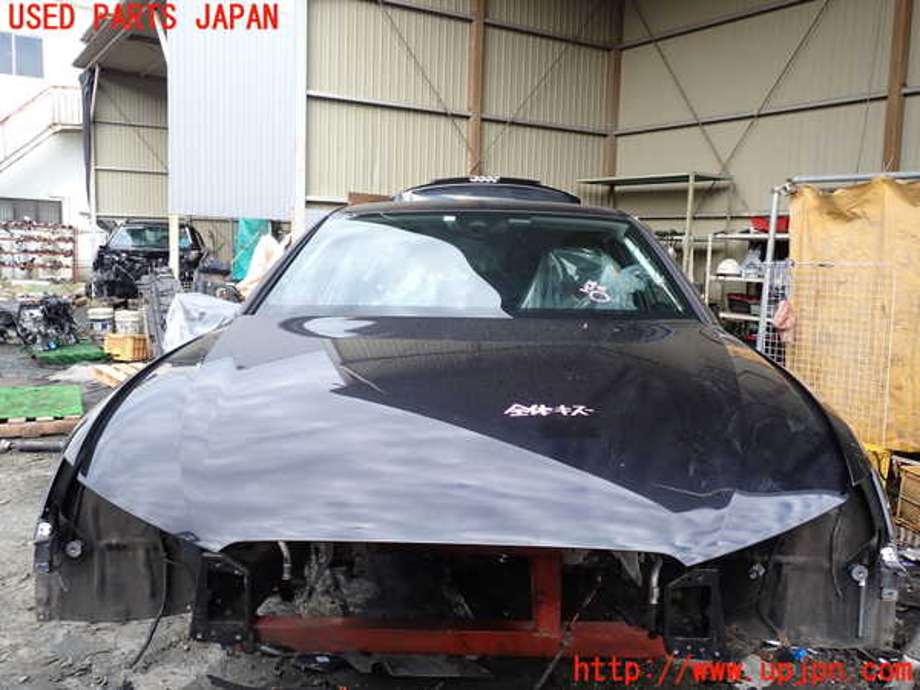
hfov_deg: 60.0
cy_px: 345
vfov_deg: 46.8
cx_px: 460
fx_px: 797
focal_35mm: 30
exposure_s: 1/125
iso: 100
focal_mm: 5.4
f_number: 3.2
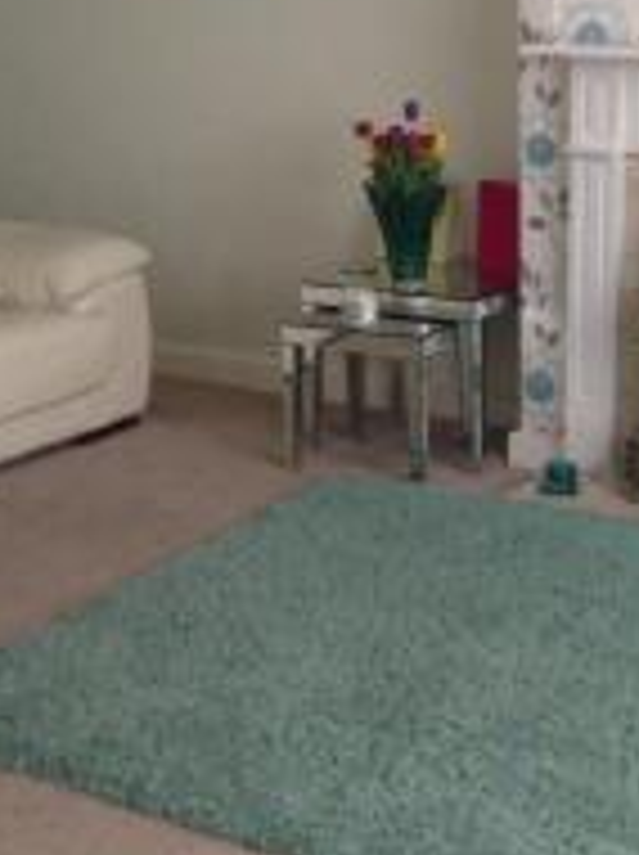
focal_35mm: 76
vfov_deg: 25.3
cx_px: 428
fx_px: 1875
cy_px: 191
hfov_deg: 19.3
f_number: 2.4
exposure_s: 1/20
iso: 64
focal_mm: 4.12
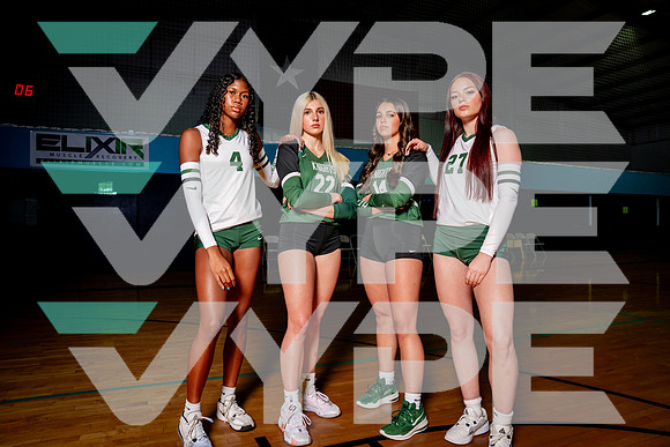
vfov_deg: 52.4
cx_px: 335
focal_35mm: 24
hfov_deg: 72.9
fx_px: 454
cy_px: 224
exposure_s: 1/200
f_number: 5
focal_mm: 24
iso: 250
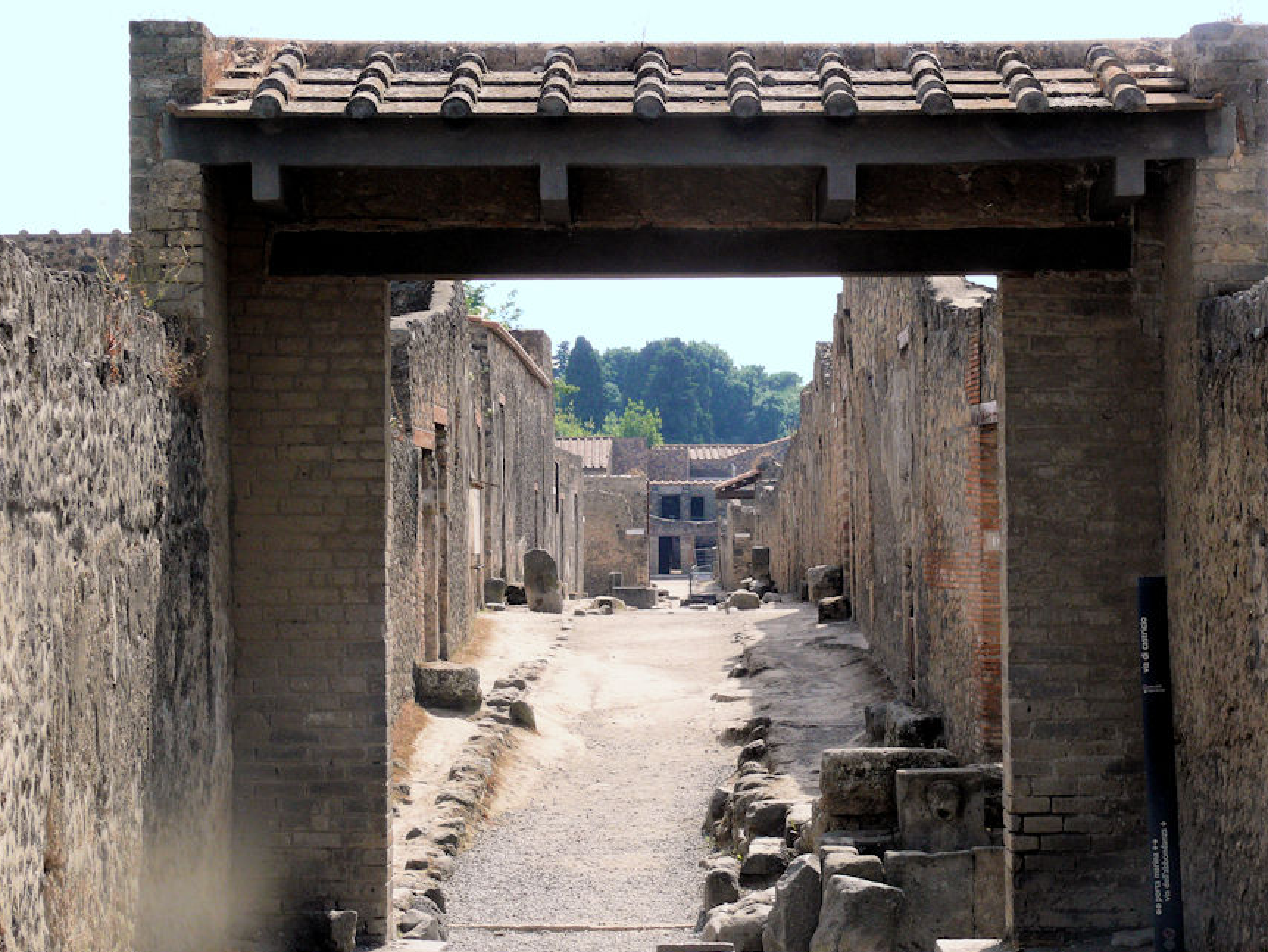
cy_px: 525
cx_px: 715
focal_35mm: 109
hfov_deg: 18.0
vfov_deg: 13.6
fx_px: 3994
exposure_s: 1/250
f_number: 5.6
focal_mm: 19.9
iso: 100
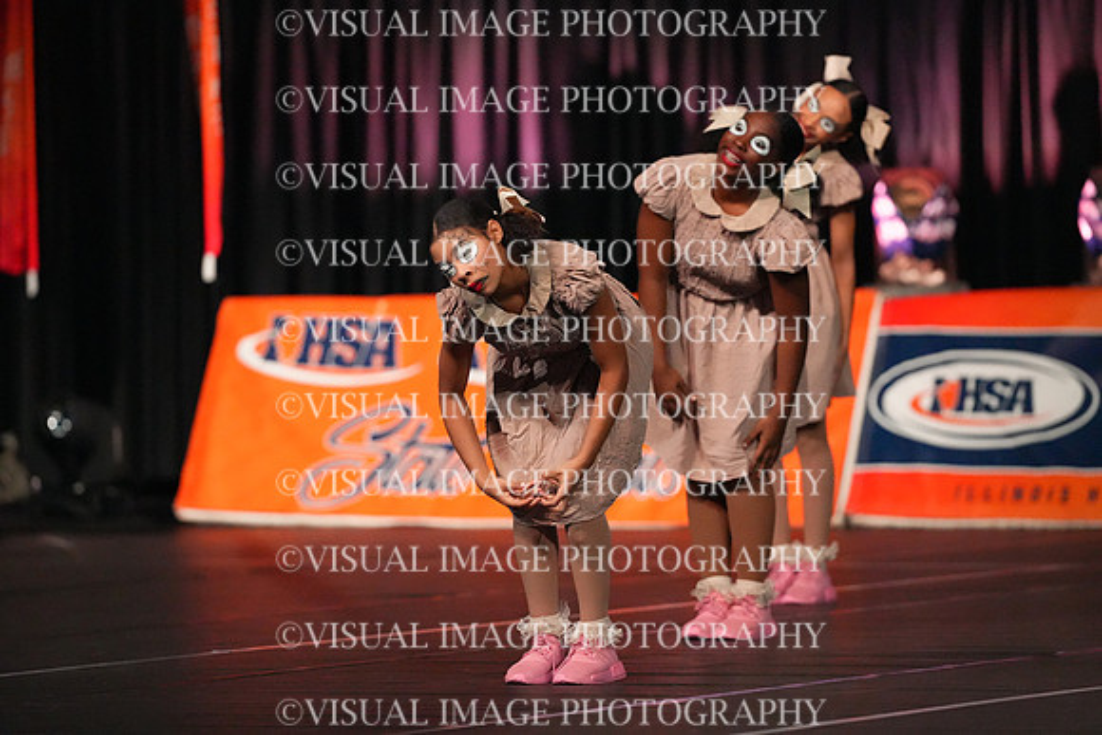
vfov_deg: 4.6
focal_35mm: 300
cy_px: 368
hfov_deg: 6.9
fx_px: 9185
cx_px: 551
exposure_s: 1/1250
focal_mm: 300
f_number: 3.5
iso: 16000
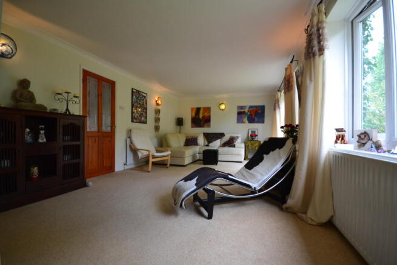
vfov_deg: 77.4
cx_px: 198
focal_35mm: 15
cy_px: 132
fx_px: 165
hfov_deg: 100.4
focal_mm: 10
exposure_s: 1/60
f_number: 6.3
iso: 800
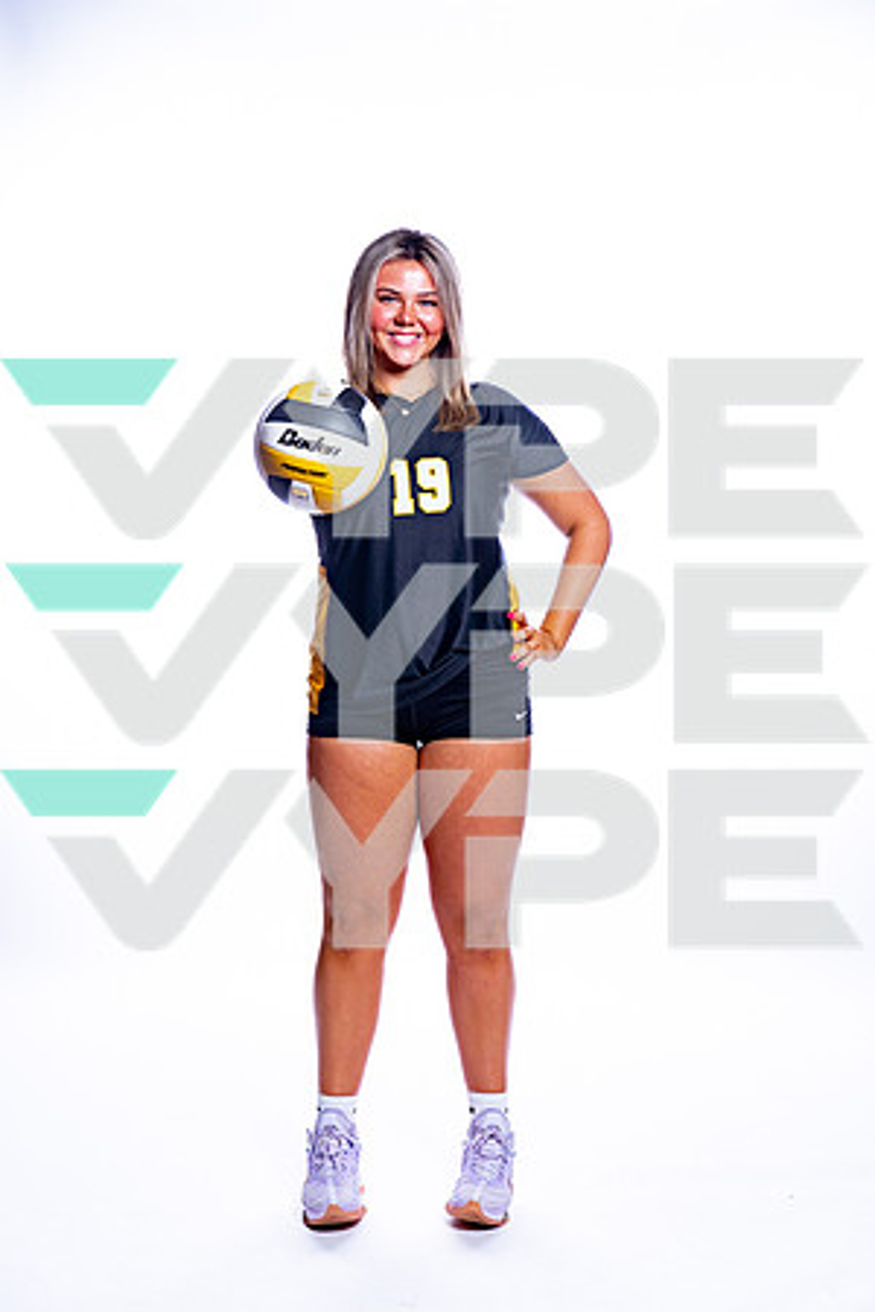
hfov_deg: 22.6
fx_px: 2187
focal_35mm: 60
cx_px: 438
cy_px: 656
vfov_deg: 33.4
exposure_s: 1/250
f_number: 5.6
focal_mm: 60
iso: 100
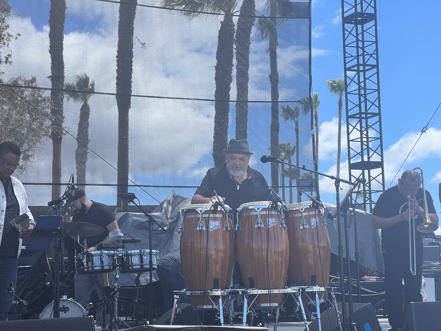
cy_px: 166
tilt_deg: +6.5
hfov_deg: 25.3
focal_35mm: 77
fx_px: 981
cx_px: 220
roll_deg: +2.2
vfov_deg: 19.1
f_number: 2.8
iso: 32
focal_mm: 9
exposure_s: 1/405
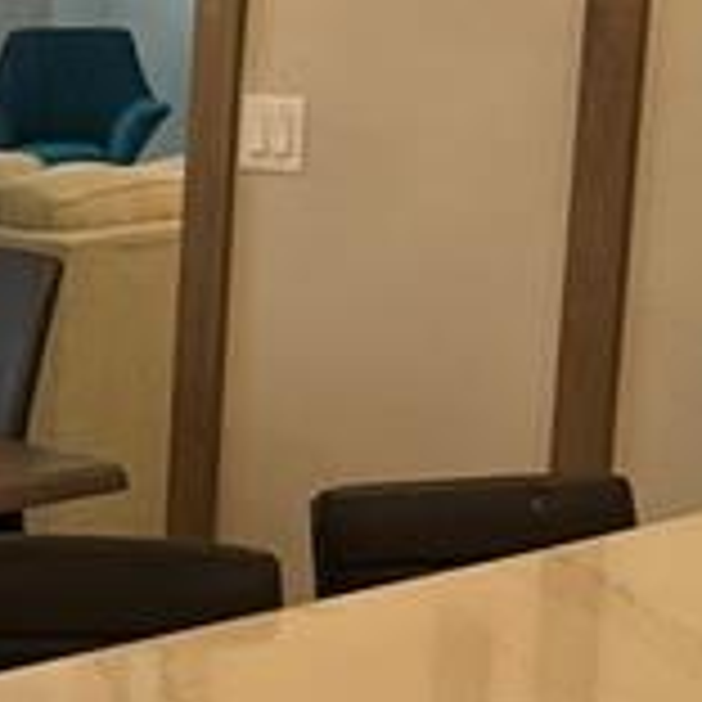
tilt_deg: -12.8
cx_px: -662
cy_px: 536
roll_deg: +1.1
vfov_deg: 12.5
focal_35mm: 139
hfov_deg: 11.4
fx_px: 3189
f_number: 1.78
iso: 80
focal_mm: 6.76
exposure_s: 1/120
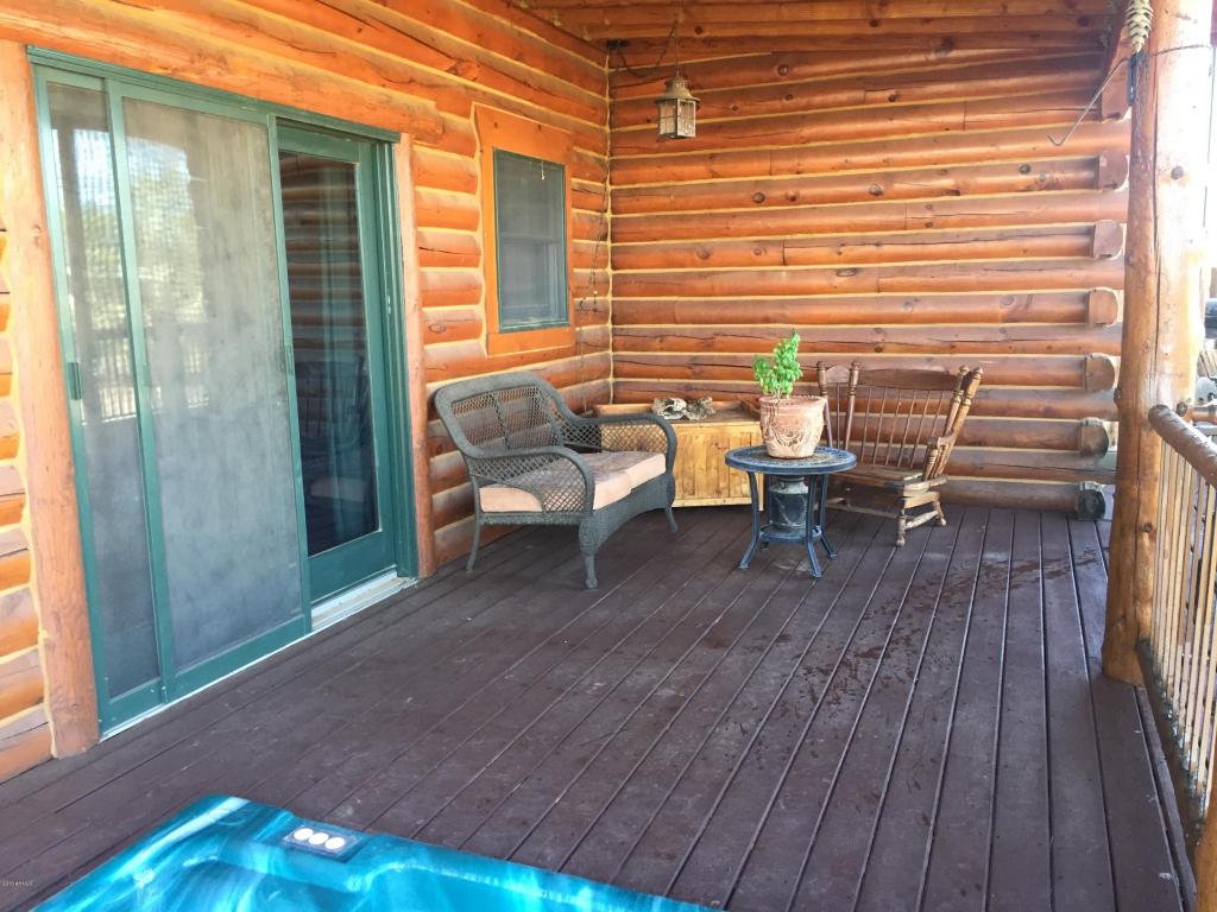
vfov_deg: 48.2
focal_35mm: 29
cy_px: 456
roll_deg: -0.4
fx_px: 1020
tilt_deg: -10.4
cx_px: 608
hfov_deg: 61.7
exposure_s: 1/30
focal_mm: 4.15
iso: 50
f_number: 2.2
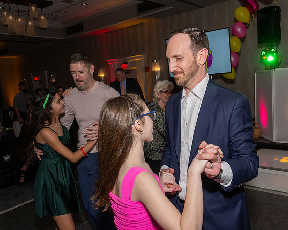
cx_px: 166
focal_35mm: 29
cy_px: 110
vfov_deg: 49.3
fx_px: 251
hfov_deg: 59.4
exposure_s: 1/250
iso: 800
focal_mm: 17
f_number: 7.1
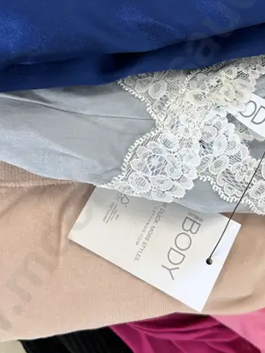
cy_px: 81
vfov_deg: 32.5
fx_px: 592
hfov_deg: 25.1
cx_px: 176
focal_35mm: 58
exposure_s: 1/50
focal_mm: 6.86
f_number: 1.78
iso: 200
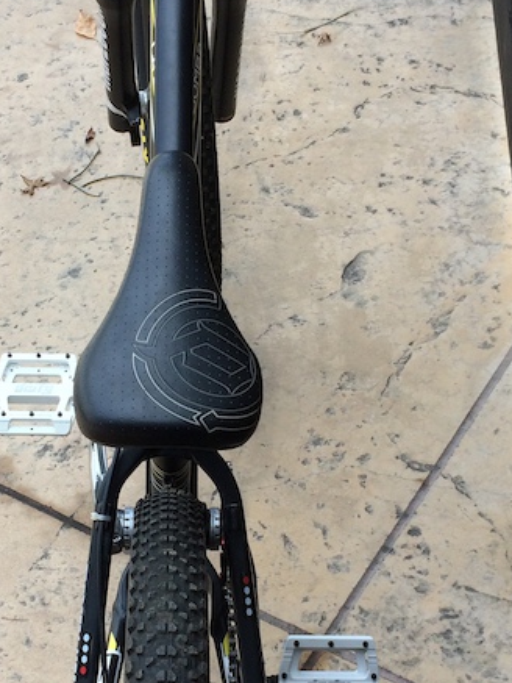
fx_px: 1340
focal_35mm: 68
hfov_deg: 21.5
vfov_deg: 28.5
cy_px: 405
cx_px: 173
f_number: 2.2
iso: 32
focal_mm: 4.15
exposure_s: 1/357
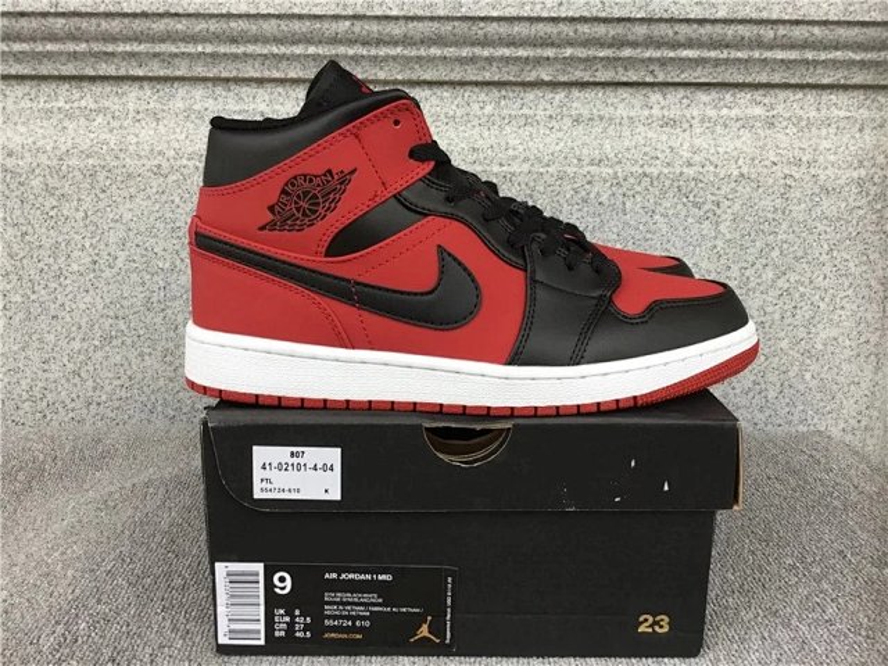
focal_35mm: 31
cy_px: 333
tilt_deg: -12.4
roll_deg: +0.3
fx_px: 795
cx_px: 444
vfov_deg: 45.4
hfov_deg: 58.4
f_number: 2.4
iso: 50
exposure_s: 1/100
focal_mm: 3.3
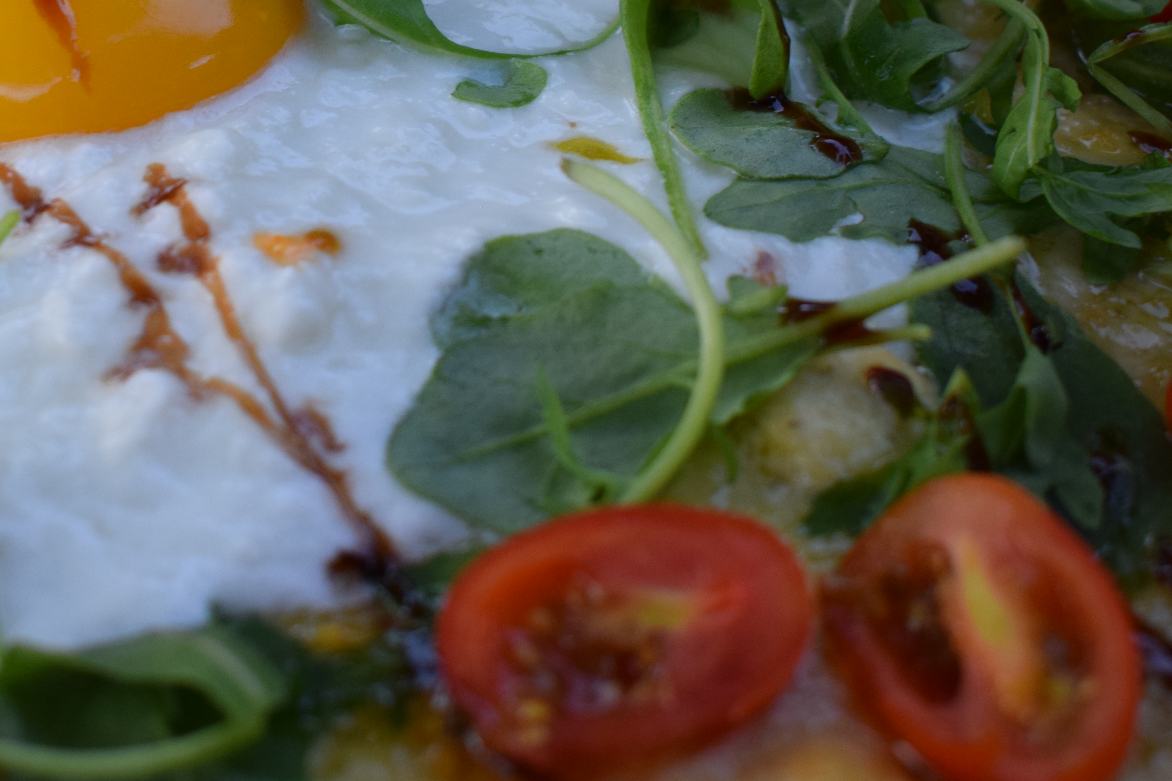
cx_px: 368
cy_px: 70
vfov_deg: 18.6
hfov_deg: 27.9
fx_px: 2343
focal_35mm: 72
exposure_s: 1/60
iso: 640
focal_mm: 25
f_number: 4
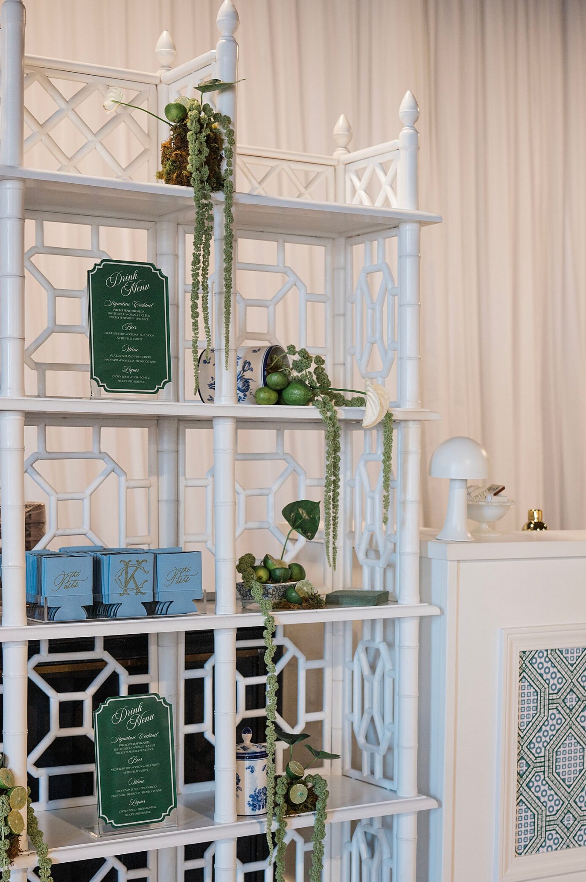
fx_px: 1517
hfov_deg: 21.8
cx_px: 353
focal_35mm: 62
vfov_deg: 32.3
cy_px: 530
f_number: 2.8
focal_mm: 50
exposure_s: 1/125
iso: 400
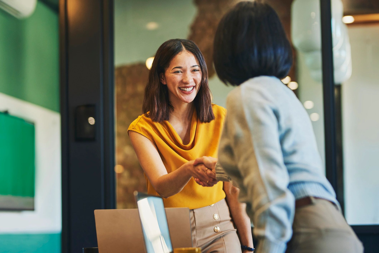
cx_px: 190
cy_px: 126
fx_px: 895
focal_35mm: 85
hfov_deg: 23.9
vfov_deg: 16.1
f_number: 2.2
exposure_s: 1/250
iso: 640
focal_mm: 85
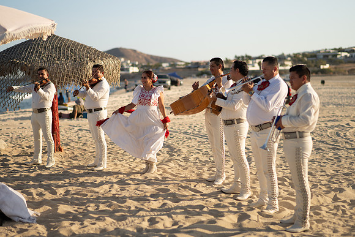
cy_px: 118
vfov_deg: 23.4
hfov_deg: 34.5
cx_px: 178
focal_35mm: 58
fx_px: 572
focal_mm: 58
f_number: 1.8
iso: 100
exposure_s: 1/5000
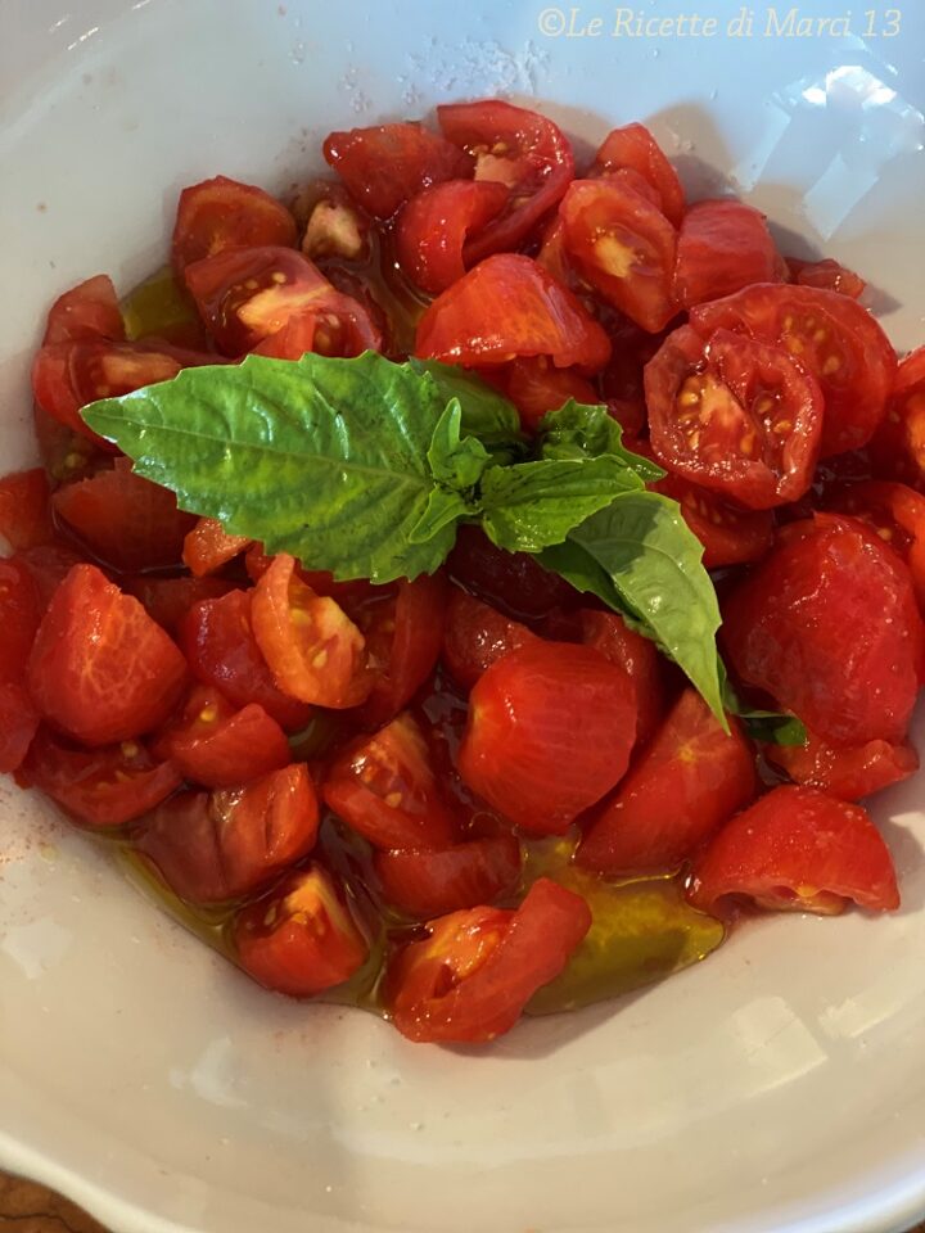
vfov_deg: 36.8
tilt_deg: -72.2
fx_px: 1853
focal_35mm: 52
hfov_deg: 28.0
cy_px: 616
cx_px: 462
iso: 400
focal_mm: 6
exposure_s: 1/25
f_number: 2
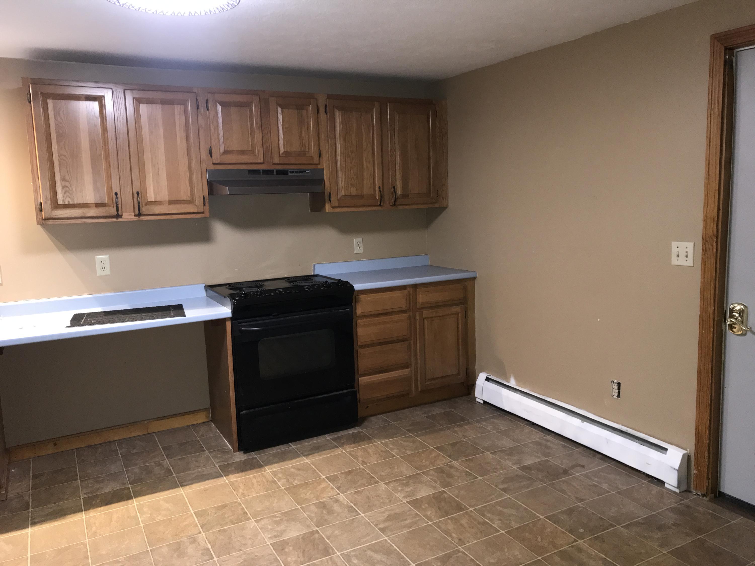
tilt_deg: -7.5
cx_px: 378
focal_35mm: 28
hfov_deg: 63.4
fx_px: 611
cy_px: 283
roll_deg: +1.5
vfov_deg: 49.7
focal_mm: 3.99
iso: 80
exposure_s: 1/30
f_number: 1.8
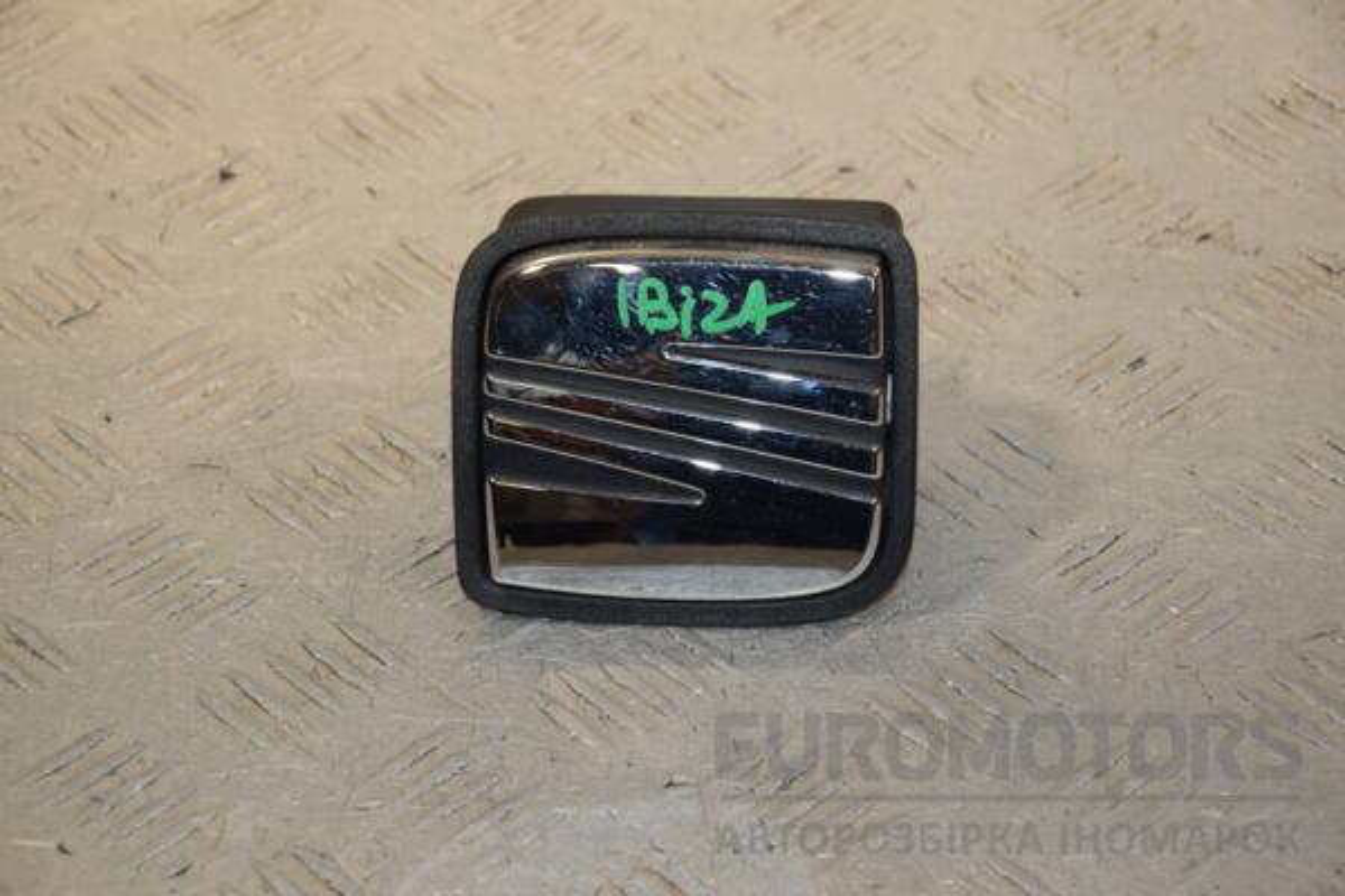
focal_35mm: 135
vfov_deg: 10.2
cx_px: 672
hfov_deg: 15.2
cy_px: 448
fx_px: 5043
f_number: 7.1
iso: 800
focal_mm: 90
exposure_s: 1/200
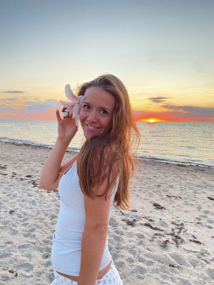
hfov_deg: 53.1
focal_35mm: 26
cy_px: 142
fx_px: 214
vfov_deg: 67.3
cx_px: 107
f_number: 1.8
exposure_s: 1/122
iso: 50
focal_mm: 4.25
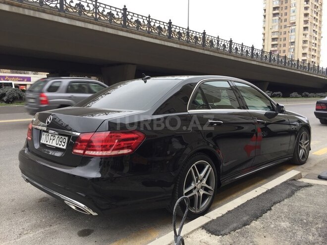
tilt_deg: -5.5
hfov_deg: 61.7
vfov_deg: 48.2
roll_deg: -0.5
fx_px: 274
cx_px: 164
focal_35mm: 29
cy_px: 122
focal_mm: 4.15
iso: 32
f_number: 2.2
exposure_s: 1/180
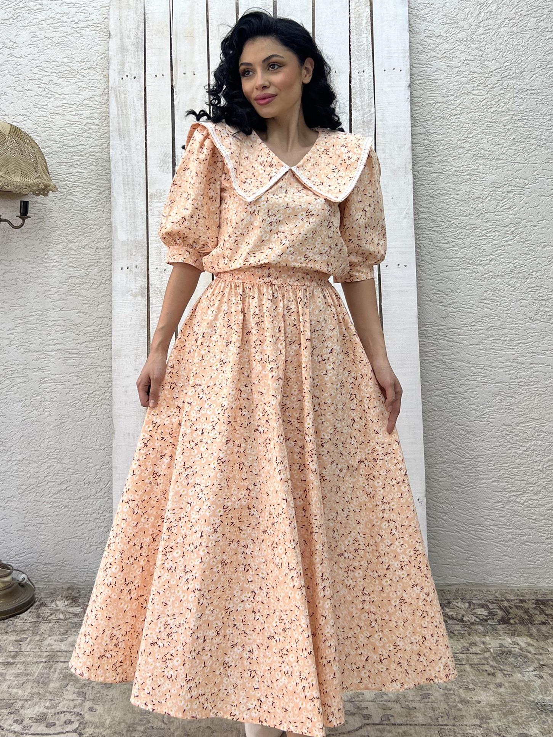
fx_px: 554
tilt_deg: -0.9
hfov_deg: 53.1
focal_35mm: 26
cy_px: 368
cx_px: 276
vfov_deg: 67.3
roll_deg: +0.0
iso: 50
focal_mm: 5.7
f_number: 1.5
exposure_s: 1/523
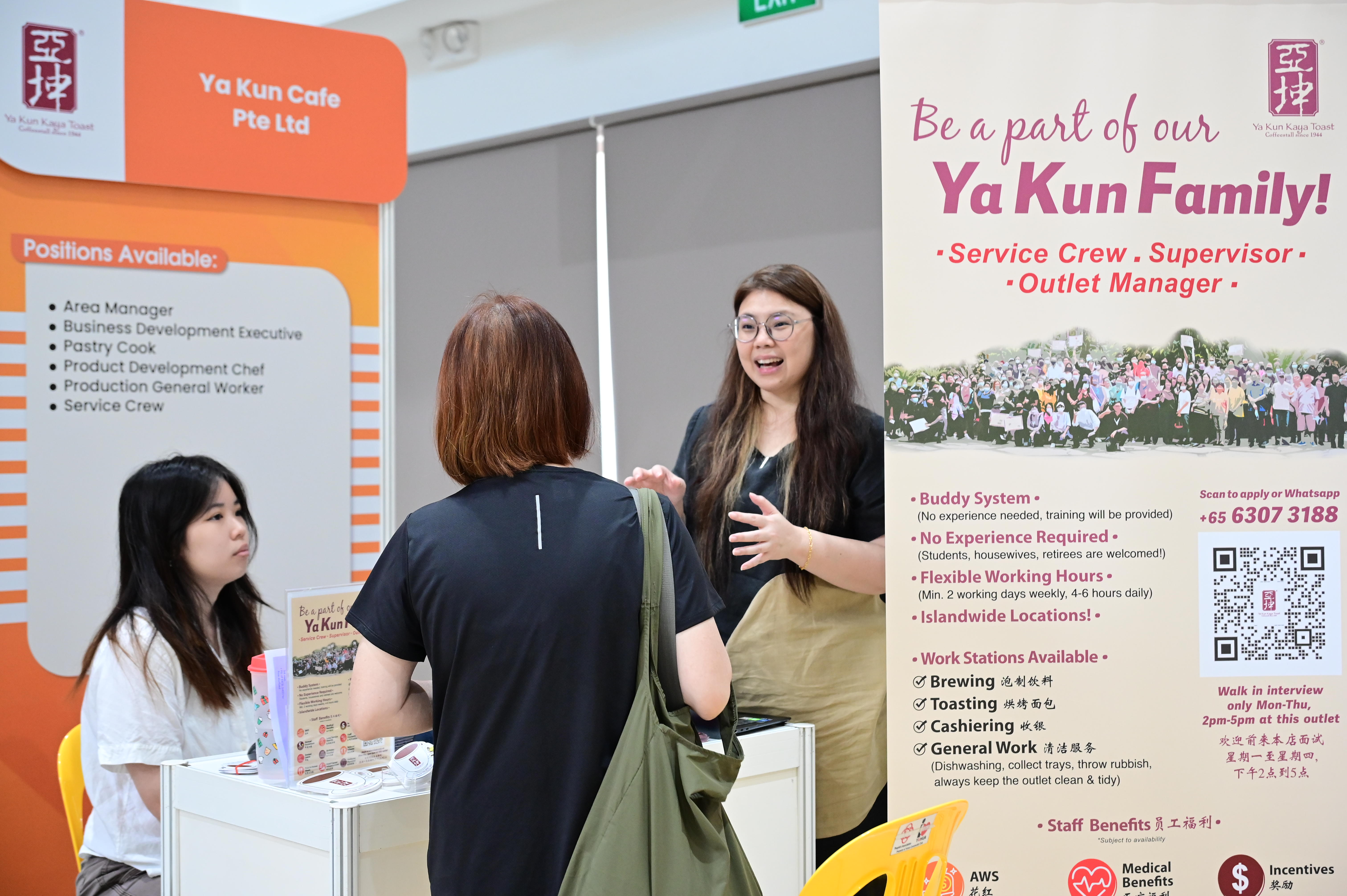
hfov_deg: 41.1
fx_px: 1795
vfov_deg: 28.0
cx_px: 674
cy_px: 448
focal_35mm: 48
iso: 3200
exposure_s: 1/160
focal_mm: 48
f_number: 4
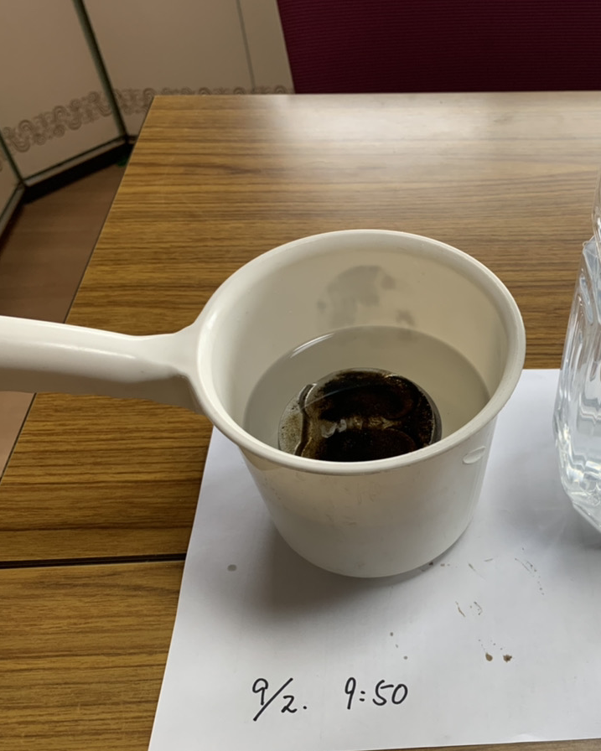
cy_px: 376
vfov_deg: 52.8
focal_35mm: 34
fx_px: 756
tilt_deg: -47.4
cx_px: 460
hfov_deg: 41.9
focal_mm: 4.25
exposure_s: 1/60
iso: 50
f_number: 1.8
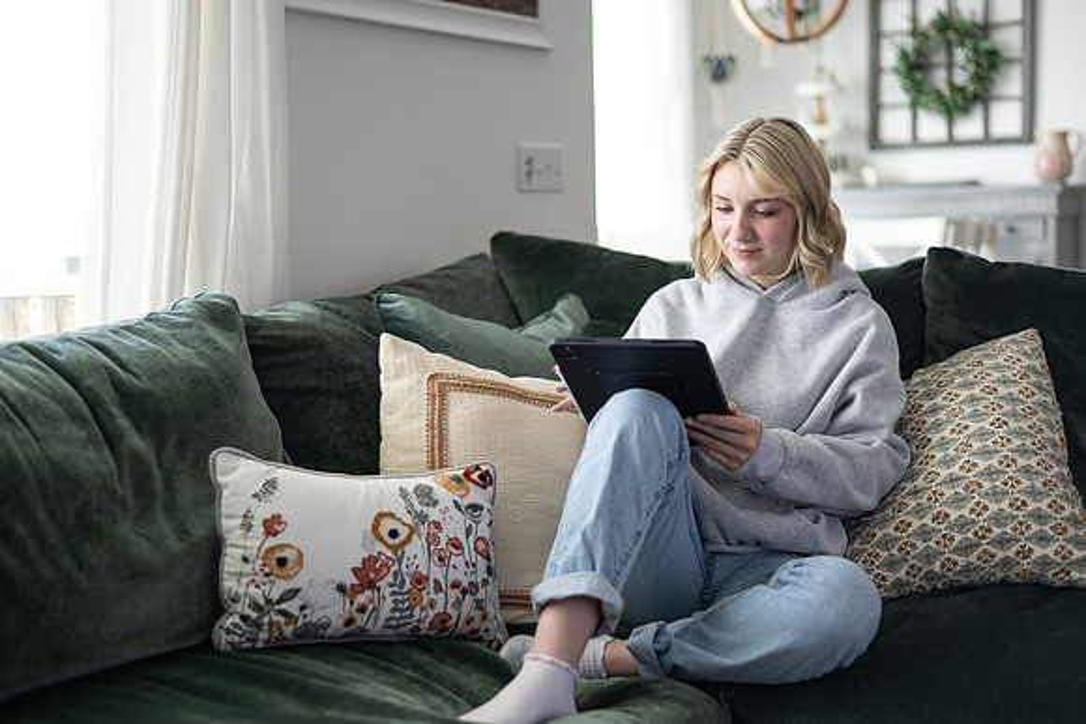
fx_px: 1509
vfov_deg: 27.0
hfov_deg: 39.6
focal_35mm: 50
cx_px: 543
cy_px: 362
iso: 100
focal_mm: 50
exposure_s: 1/250
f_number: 1.8
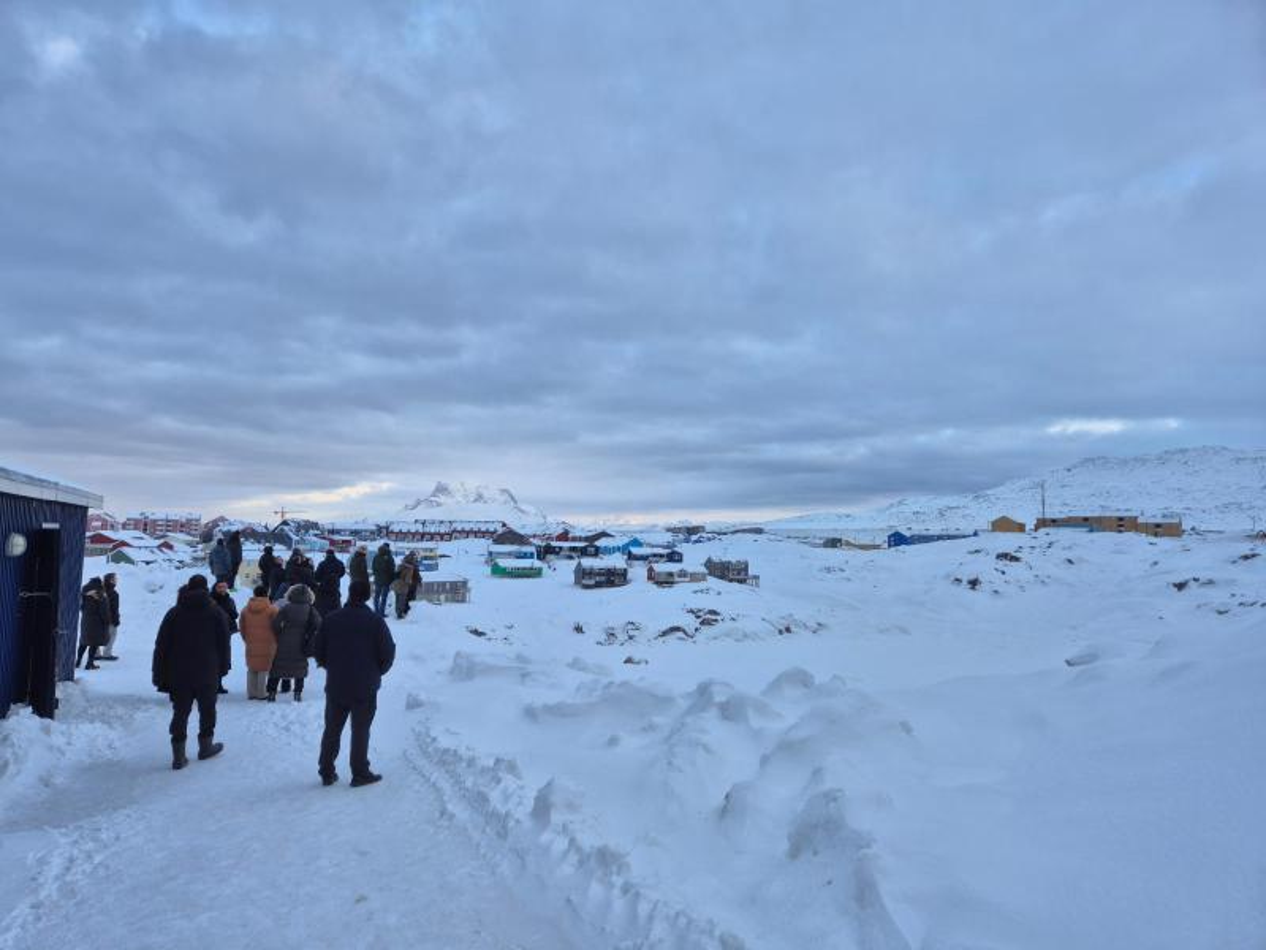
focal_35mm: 23
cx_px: 633
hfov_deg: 73.9
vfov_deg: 58.9
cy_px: 475
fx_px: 841
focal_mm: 5.4
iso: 25
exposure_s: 1/180
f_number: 1.8
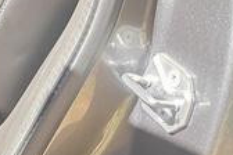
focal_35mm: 93
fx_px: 602
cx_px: -207
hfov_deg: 17.2
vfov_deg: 14.1
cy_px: -51
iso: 191
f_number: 1.88
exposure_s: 1/86
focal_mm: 5.59
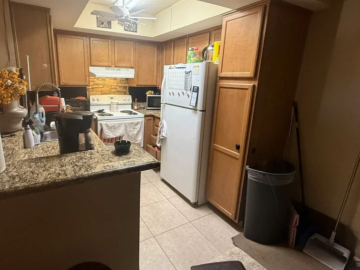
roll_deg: -1.0
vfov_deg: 68.5
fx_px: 198
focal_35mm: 19
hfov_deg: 83.9
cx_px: 150
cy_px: 123
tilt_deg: -12.1
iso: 400
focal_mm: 2.22
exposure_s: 1/60
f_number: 2.2
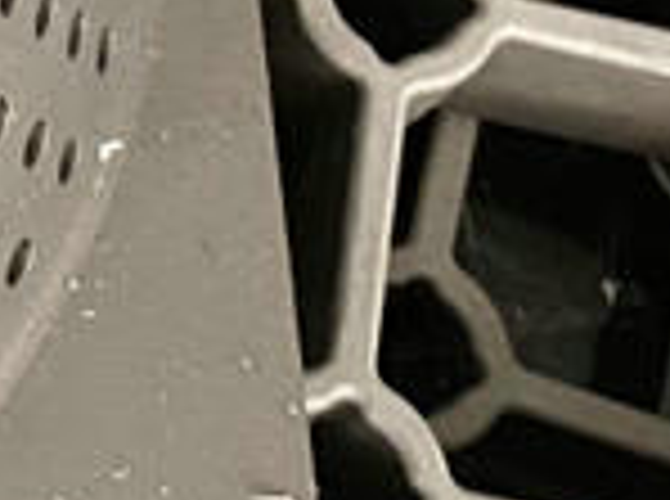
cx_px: -841
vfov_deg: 10.3
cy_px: -180
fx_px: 2703
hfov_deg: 11.9
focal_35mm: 140
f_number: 1.8
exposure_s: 1/60
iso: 320
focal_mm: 4.25
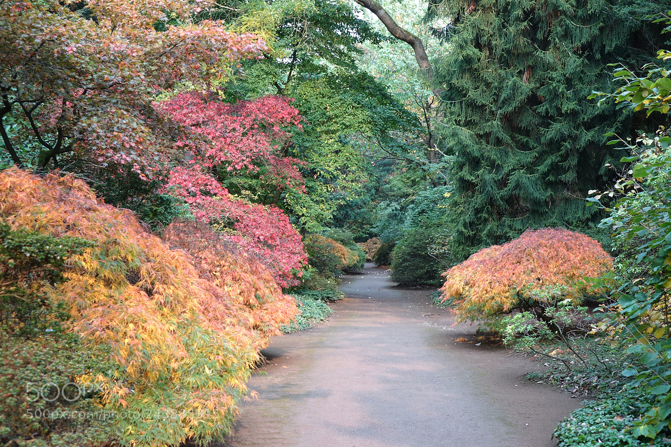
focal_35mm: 56
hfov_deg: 35.6
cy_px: 224
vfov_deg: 24.2
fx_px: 1043
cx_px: 336
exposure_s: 1/60
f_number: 2.8
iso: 100
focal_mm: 20.6
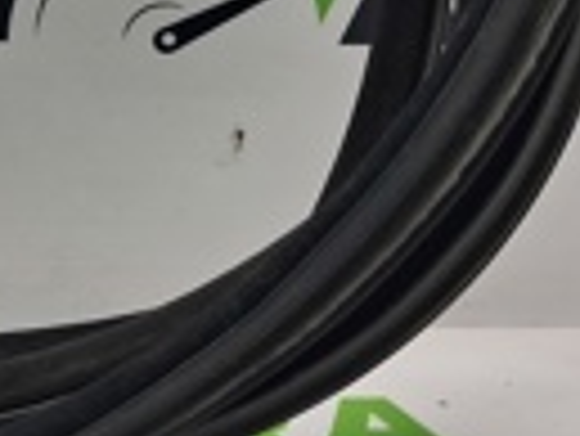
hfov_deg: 13.6
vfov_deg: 10.4
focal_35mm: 134
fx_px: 2247
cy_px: -371
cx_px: -346
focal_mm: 4
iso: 50
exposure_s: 1/100
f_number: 1.8
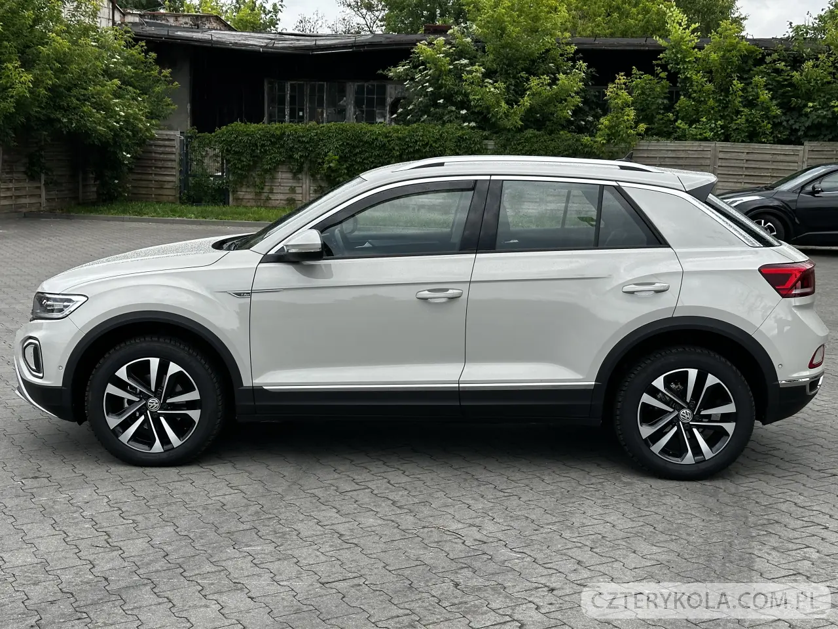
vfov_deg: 30.3
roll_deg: -1.5
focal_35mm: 48
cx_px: 419
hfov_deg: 39.7
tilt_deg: -7.8
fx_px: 1162
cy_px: 314
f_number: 1.78
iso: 64
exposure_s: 1/1953
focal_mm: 6.86
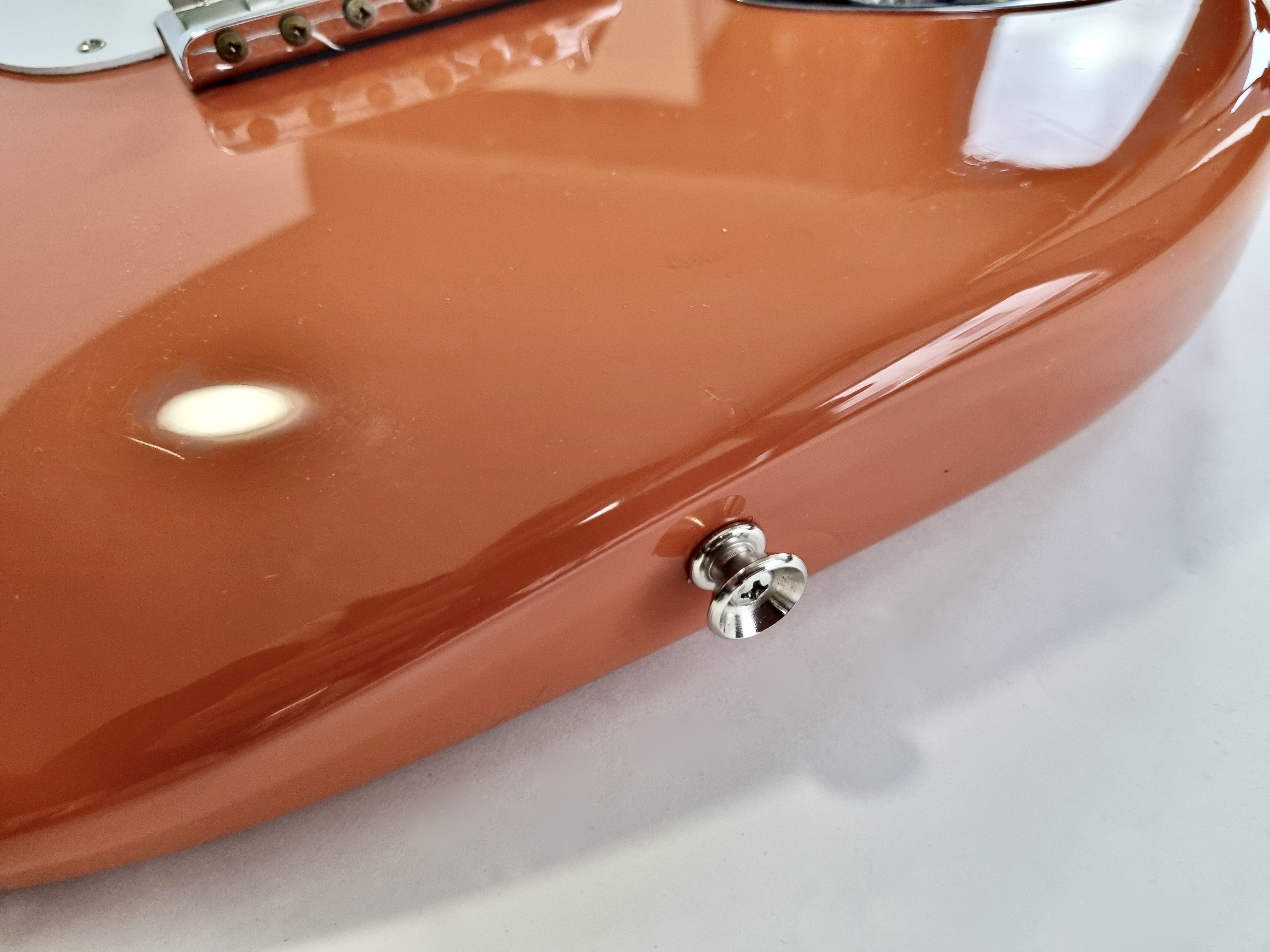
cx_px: 635
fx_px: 954
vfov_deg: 53.1
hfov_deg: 67.3
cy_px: 476
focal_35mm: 26
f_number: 1.8
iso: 200
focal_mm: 5.4
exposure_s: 1/100
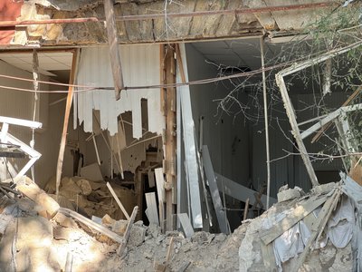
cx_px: 181
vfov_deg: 19.1
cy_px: 136
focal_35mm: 77
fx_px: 805
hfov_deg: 25.3
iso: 80
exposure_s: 1/99
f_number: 2.8
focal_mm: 9
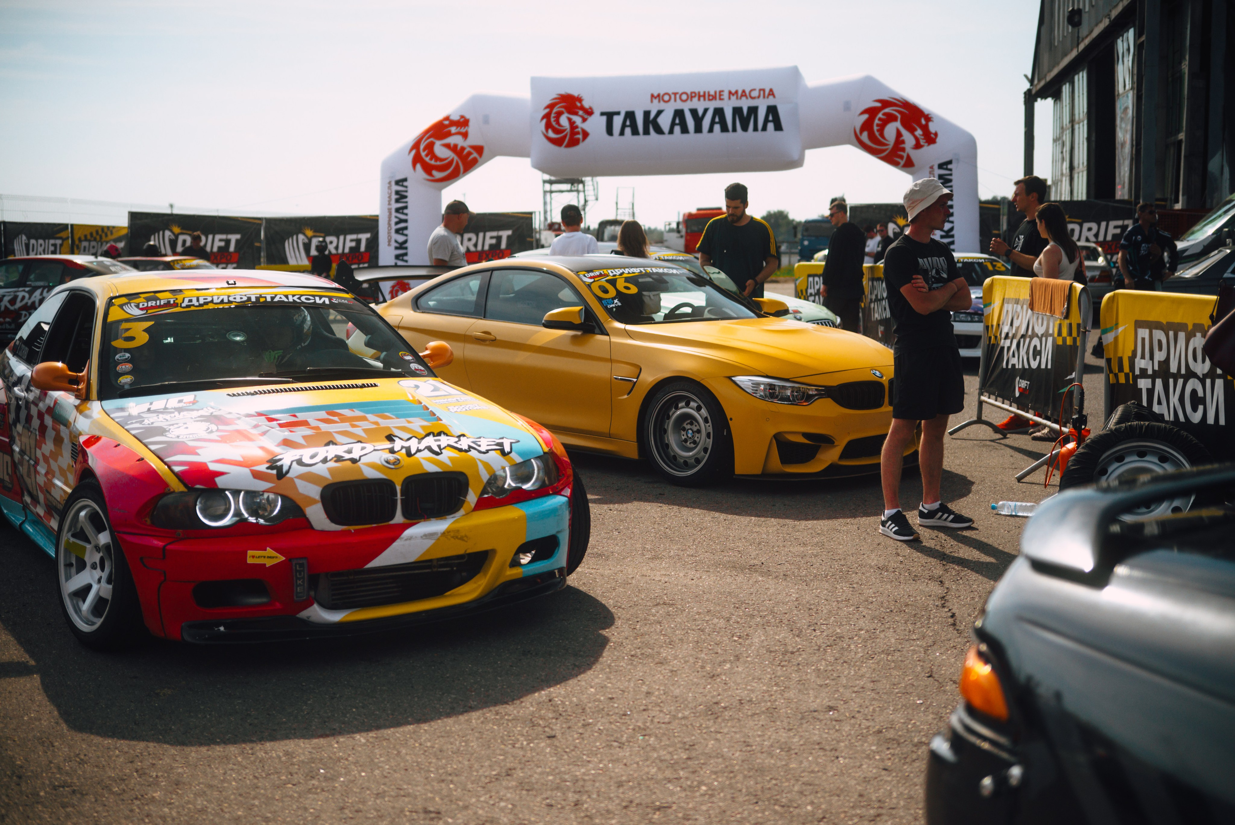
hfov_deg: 47.7
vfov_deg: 32.9
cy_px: 412
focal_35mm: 41
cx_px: 618
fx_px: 1397
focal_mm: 40
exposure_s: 1/8000
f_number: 2.2
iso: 800
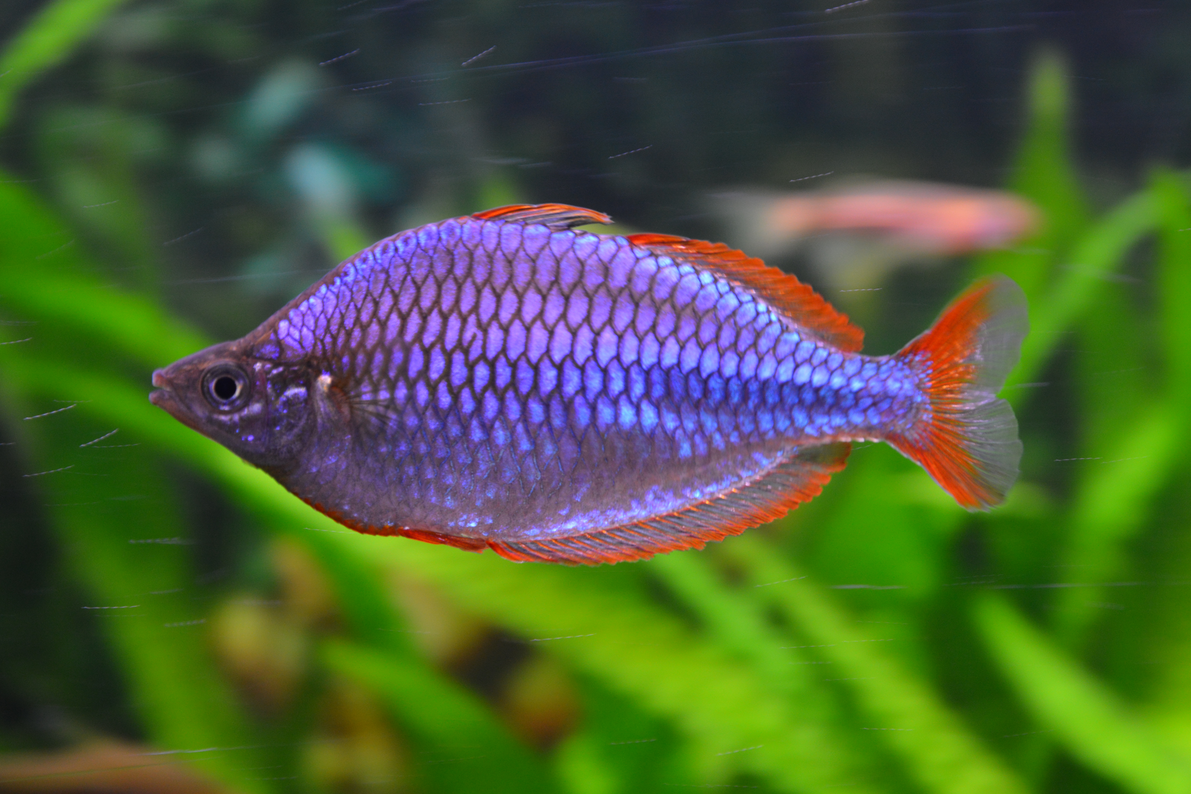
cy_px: 400
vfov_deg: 14.5
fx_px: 3129
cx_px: 587
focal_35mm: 95
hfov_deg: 21.6
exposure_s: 1/15
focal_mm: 55
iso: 450
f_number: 5.3
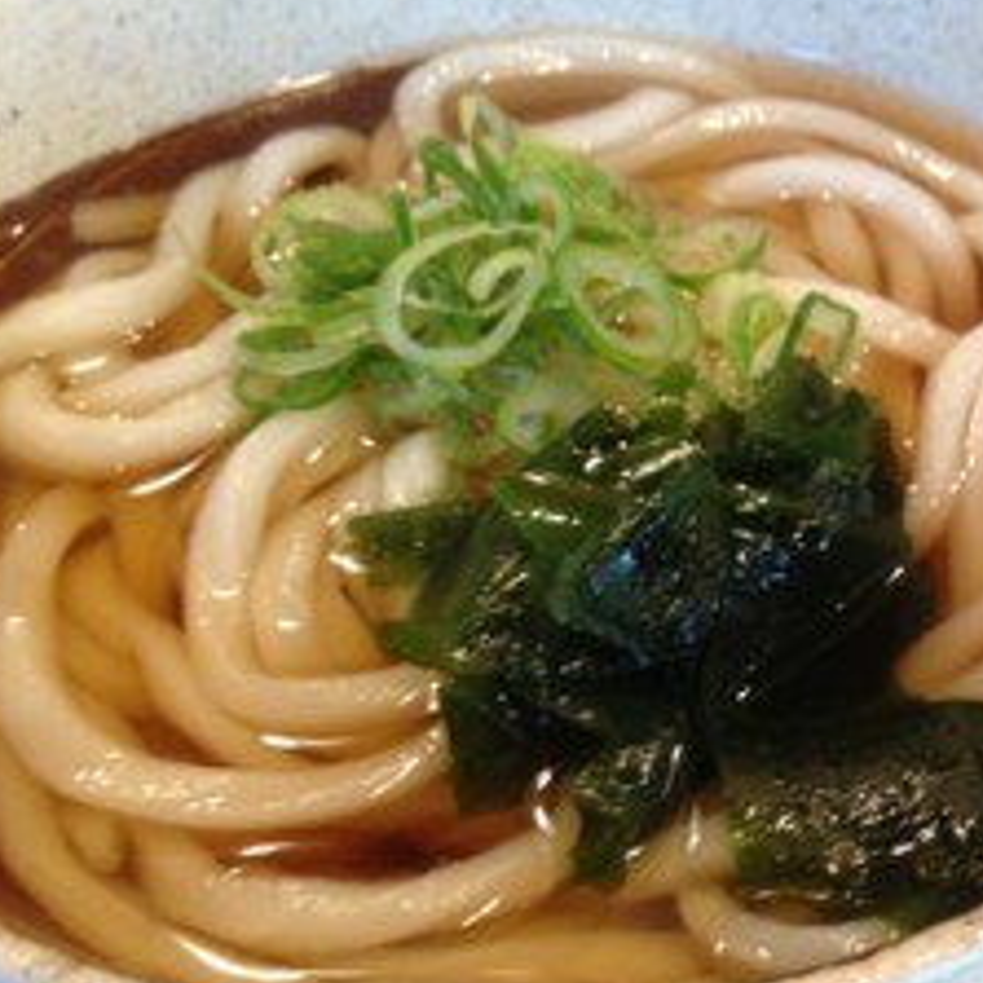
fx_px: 1896
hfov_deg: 27.6
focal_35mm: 59
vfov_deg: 28.9
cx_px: 957
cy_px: 639
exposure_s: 1/20
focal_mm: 4.12
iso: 125
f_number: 2.4
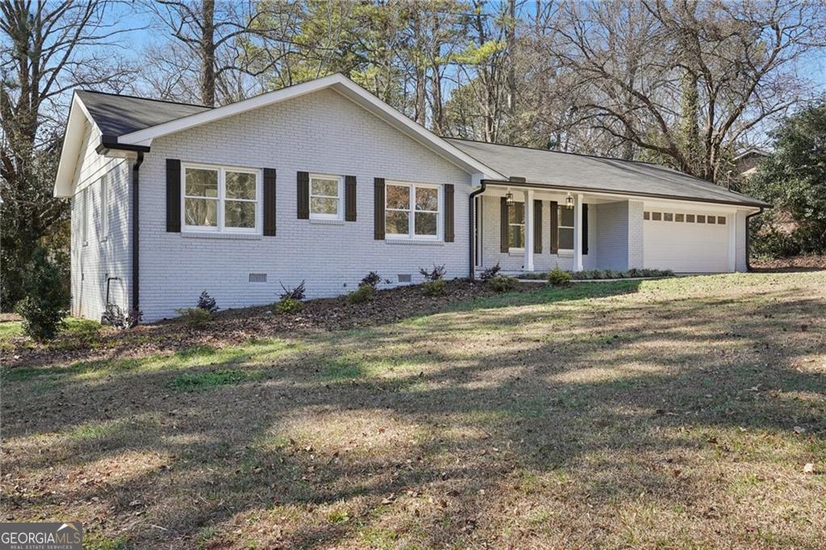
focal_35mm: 30
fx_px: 676
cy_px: 275
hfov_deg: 62.8
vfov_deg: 44.2
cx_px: 413
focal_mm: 29.5
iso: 800
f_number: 8
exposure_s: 1/400
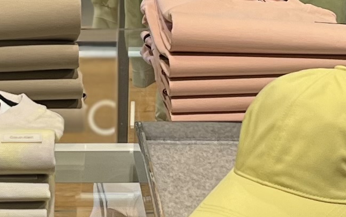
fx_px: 1622
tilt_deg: -19.7
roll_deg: +0.4
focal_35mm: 172
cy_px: 11
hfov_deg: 12.0
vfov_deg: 7.6
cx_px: -18
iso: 40
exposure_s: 1/204
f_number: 1.5
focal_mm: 5.7
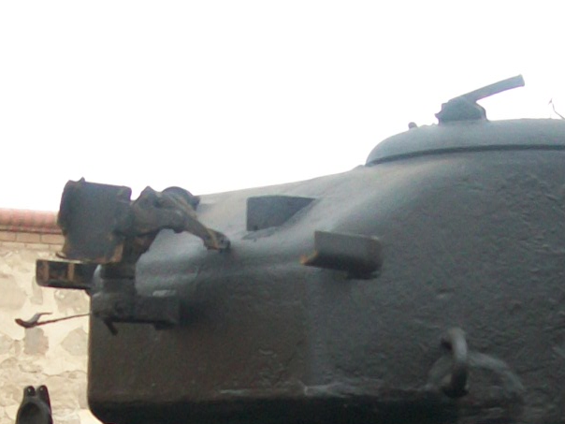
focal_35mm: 122
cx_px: 288
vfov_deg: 11.8
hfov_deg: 16.1
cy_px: 554
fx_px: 1991
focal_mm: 6
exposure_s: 1/400
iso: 64
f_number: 2.7
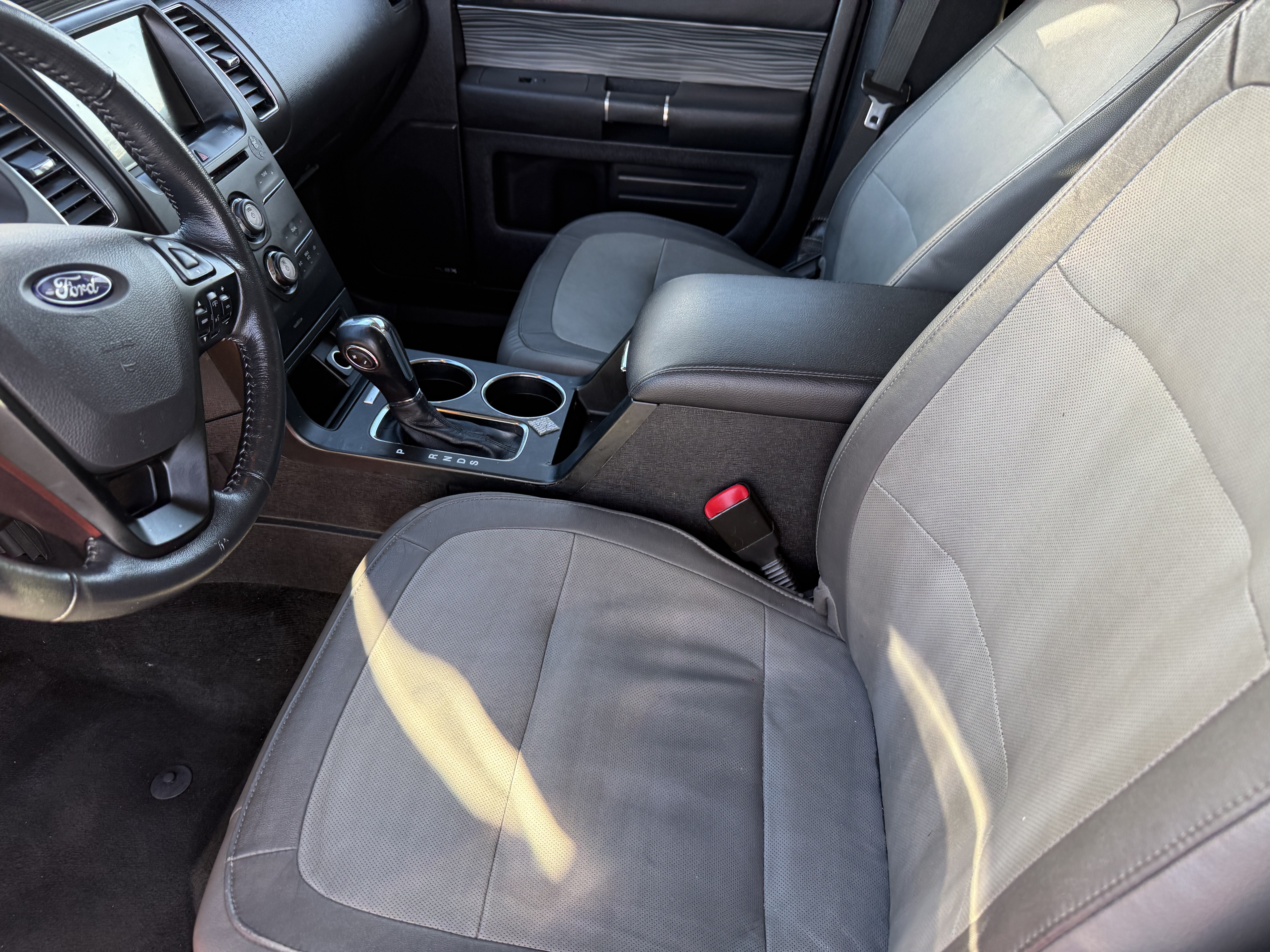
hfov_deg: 71.6
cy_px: 476
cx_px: 635
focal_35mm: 24
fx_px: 881
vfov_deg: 56.8
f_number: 1.78
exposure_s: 1/121
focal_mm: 6.76
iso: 160
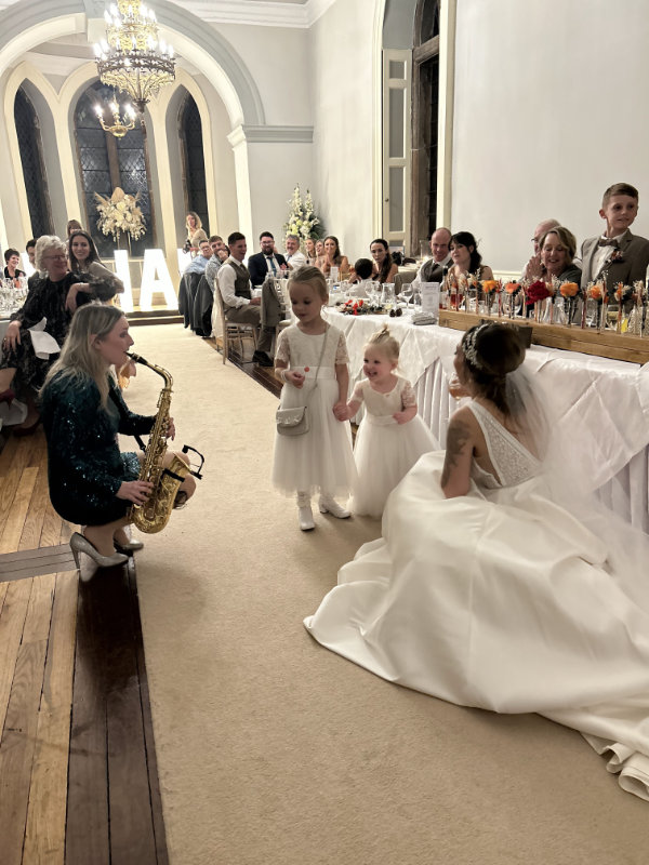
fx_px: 650
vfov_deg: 67.3
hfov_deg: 53.1
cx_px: 324
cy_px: 432
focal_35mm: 26
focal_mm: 5.7
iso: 320
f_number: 1.5
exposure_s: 1/50
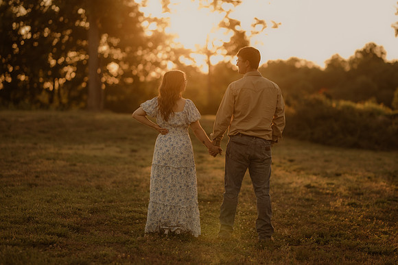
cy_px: 132
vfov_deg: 16.1
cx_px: 199
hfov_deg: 23.9
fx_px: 940
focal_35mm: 85
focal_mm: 85
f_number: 1.6
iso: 200
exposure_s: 1/1250
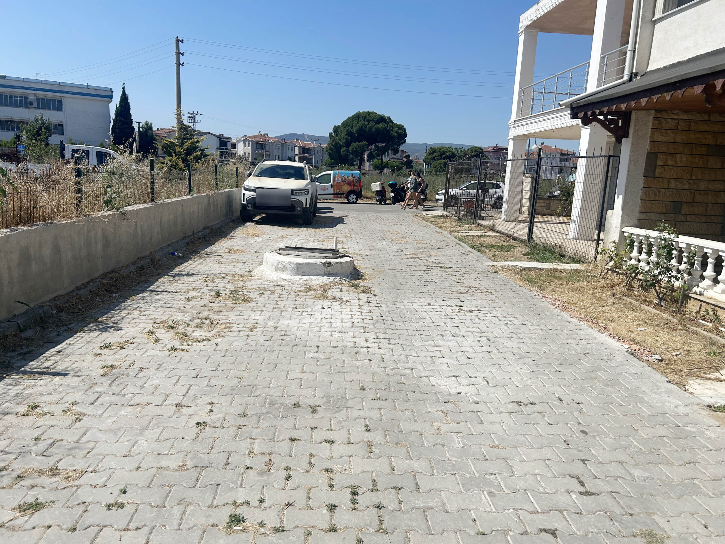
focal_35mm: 26
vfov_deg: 53.1
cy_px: 272
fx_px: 545
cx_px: 362
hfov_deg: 67.3
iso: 50
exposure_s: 1/8696
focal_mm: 5.7
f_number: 1.5
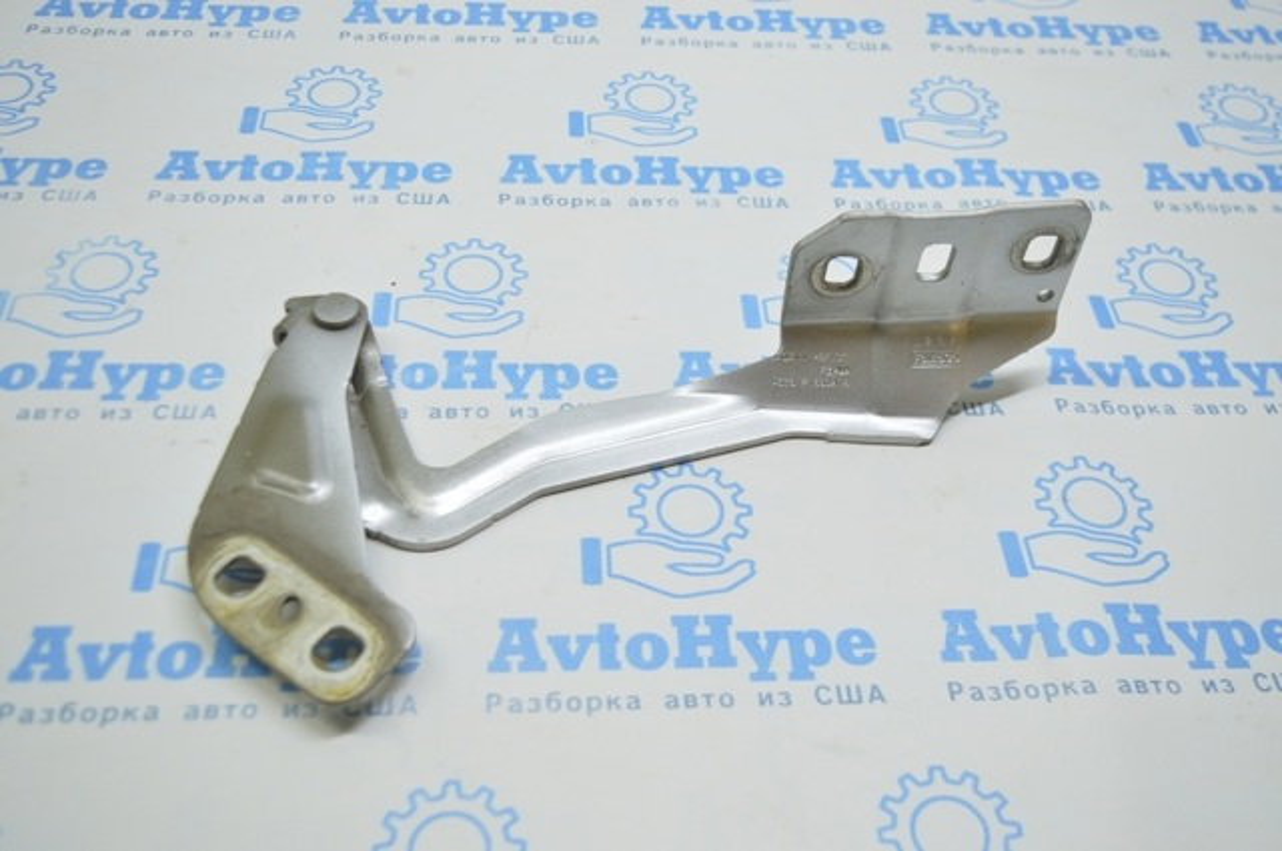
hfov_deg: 51.3
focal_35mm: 38
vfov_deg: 35.4
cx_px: 641
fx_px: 1334
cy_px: 426
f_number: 4
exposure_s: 1/60
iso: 400
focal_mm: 25
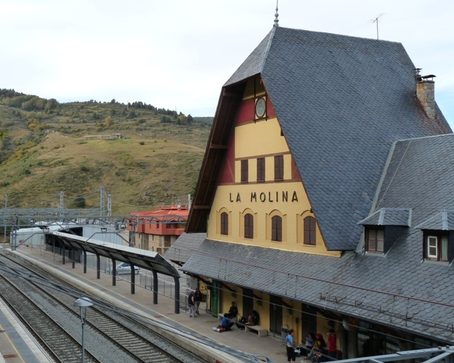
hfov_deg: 40.3
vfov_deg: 32.7
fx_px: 618
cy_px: 173
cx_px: 212
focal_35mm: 46
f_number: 4.5
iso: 160
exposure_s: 1/250
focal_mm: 7.4
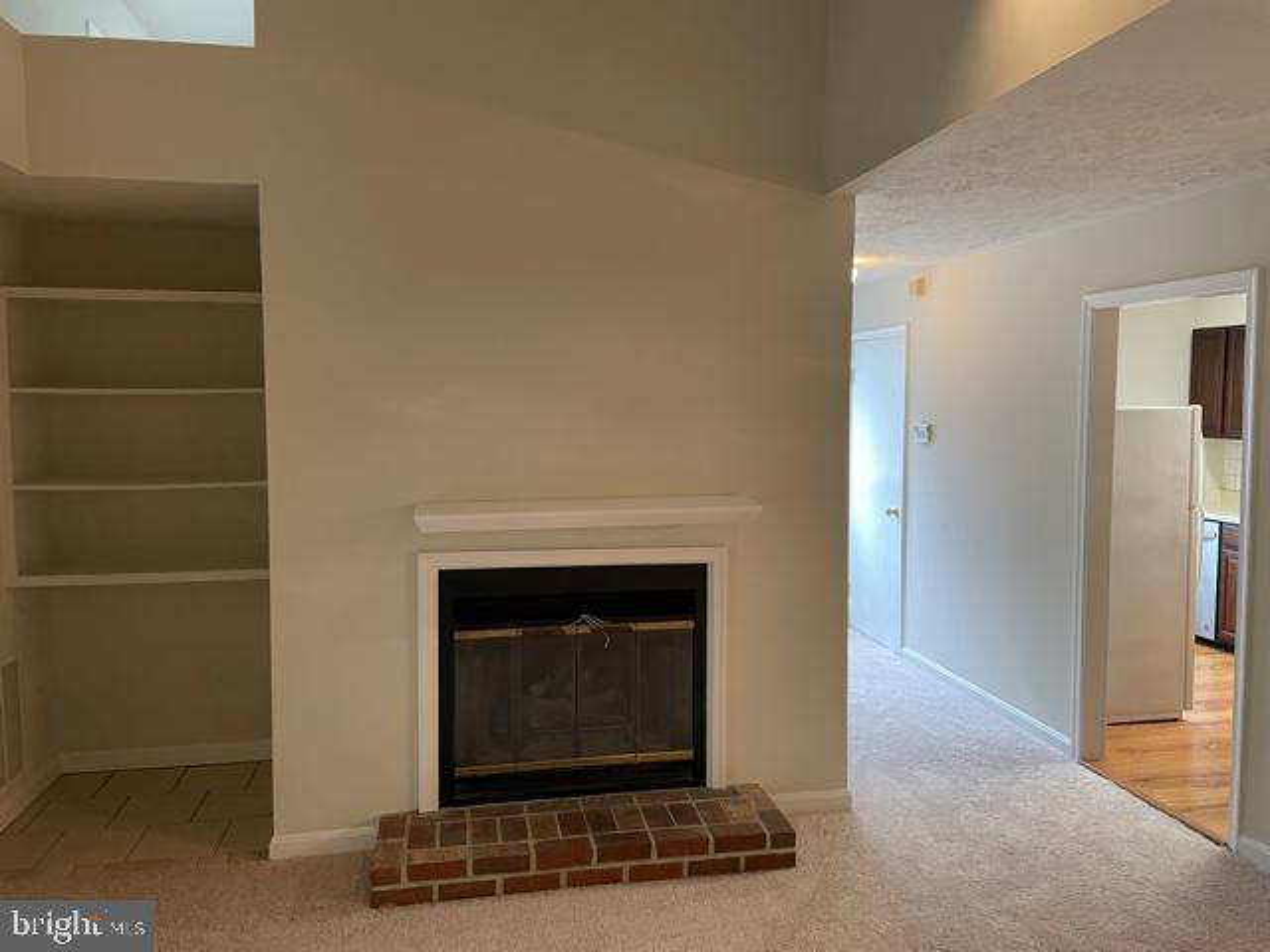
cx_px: 635
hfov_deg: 67.3
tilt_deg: -4.4
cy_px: 476
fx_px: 954
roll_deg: +0.2
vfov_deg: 53.1
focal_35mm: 26
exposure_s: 1/60
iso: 250
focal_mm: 4.2
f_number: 1.6
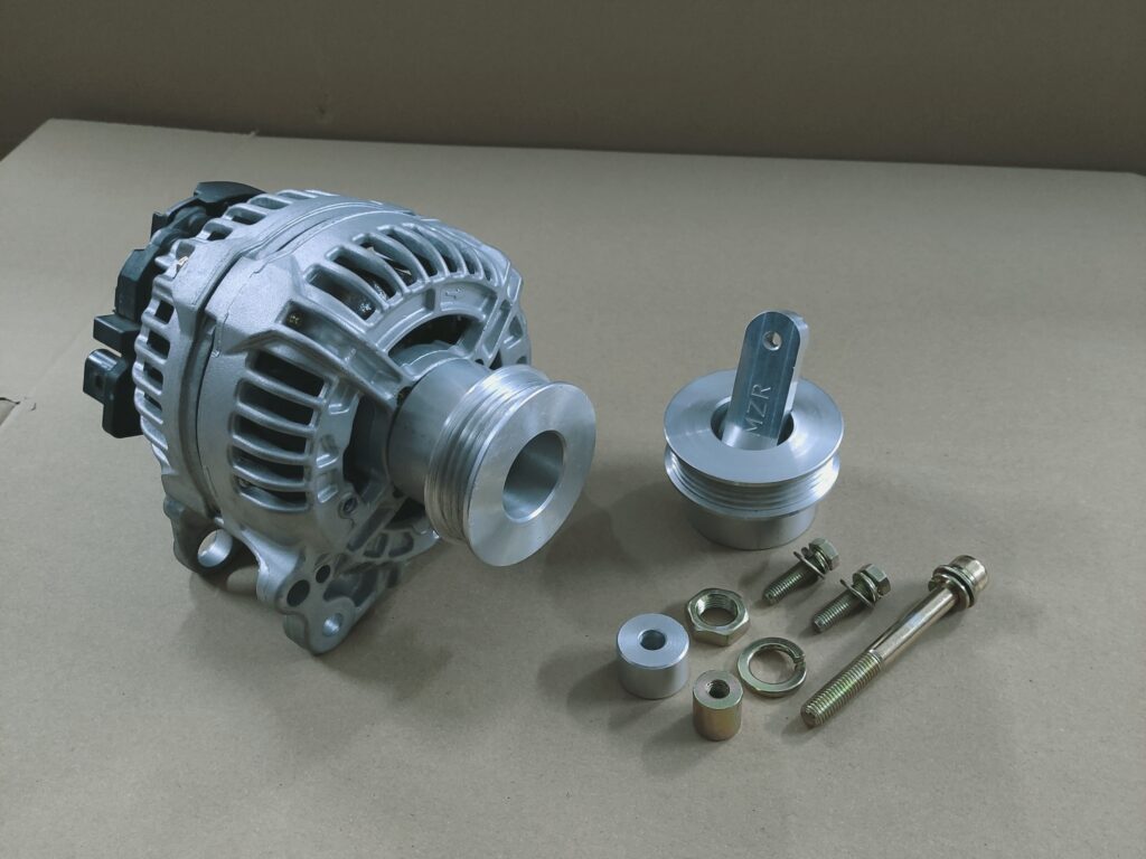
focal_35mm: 25
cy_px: 430
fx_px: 828
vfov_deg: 54.9
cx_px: 573
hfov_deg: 69.4
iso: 1754
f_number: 1.89
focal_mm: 5.43
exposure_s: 1/20
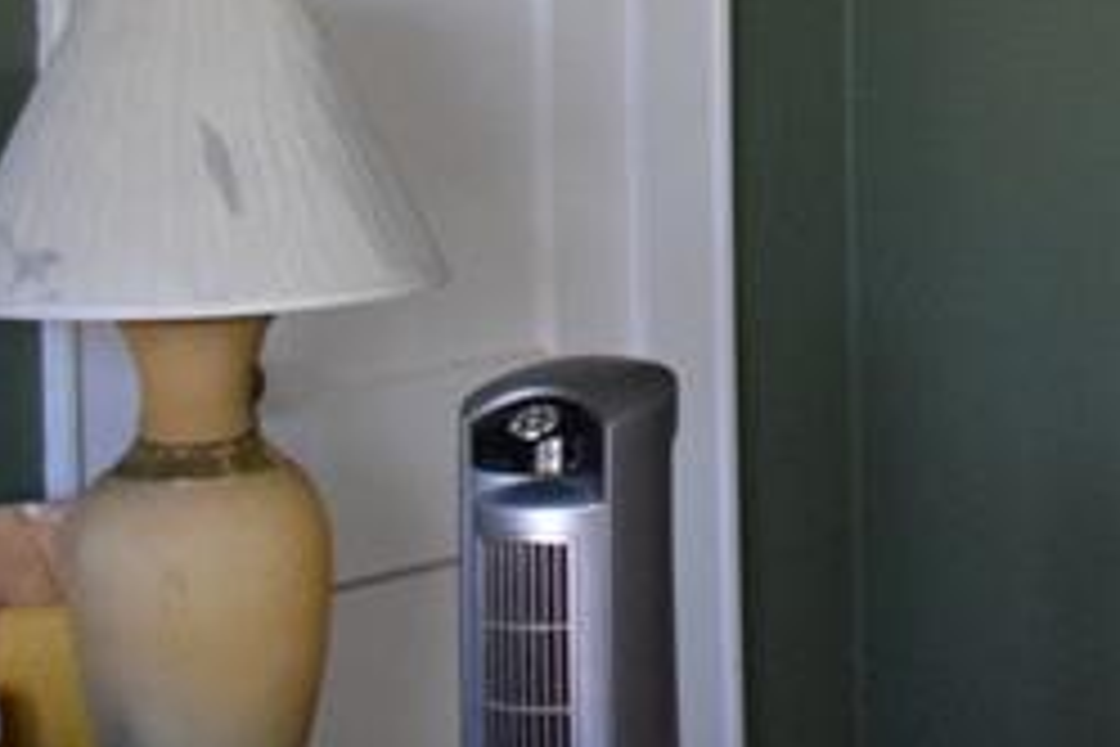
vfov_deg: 11.8
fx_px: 3453
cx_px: 1631
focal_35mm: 111
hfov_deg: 16.9
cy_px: -378
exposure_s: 1/400
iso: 3200
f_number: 3.5
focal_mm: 18
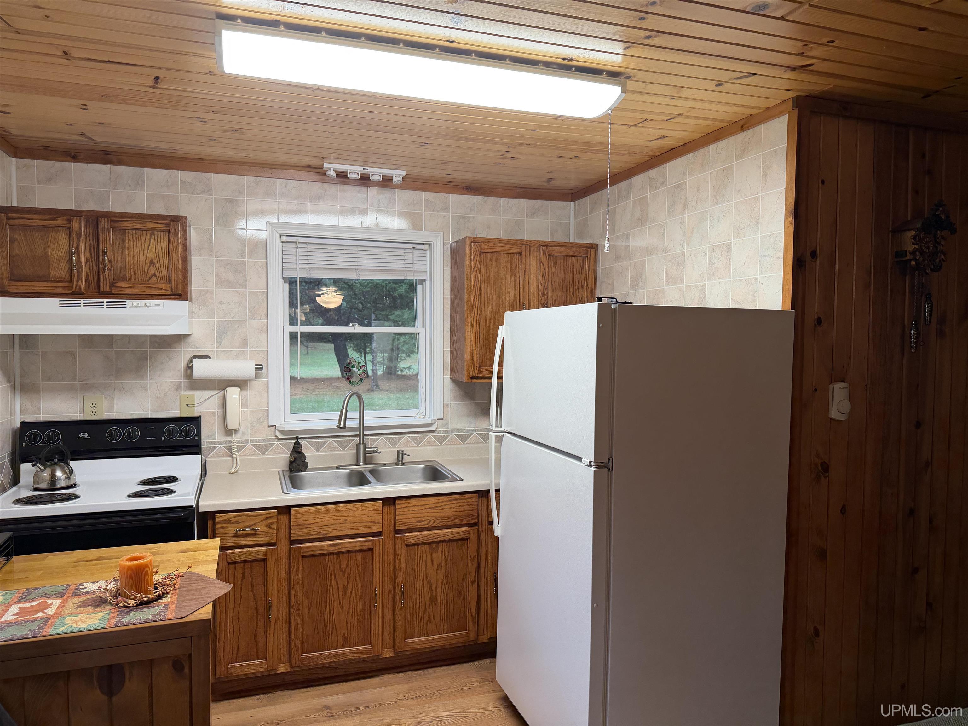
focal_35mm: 24
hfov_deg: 71.6
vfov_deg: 56.8
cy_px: 363
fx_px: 671
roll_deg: +0.0
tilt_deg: -2.1
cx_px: 484
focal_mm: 6.76
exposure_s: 1/120
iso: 200
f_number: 1.78
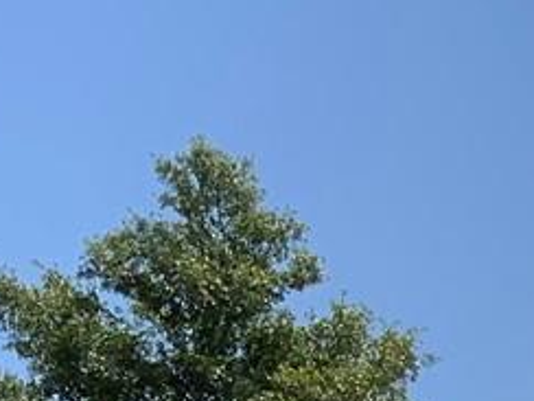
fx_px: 2931
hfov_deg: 9.5
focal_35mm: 190
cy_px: 1256
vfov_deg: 6.9
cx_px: 1158
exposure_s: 1/2667
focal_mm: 3
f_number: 1.8
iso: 16
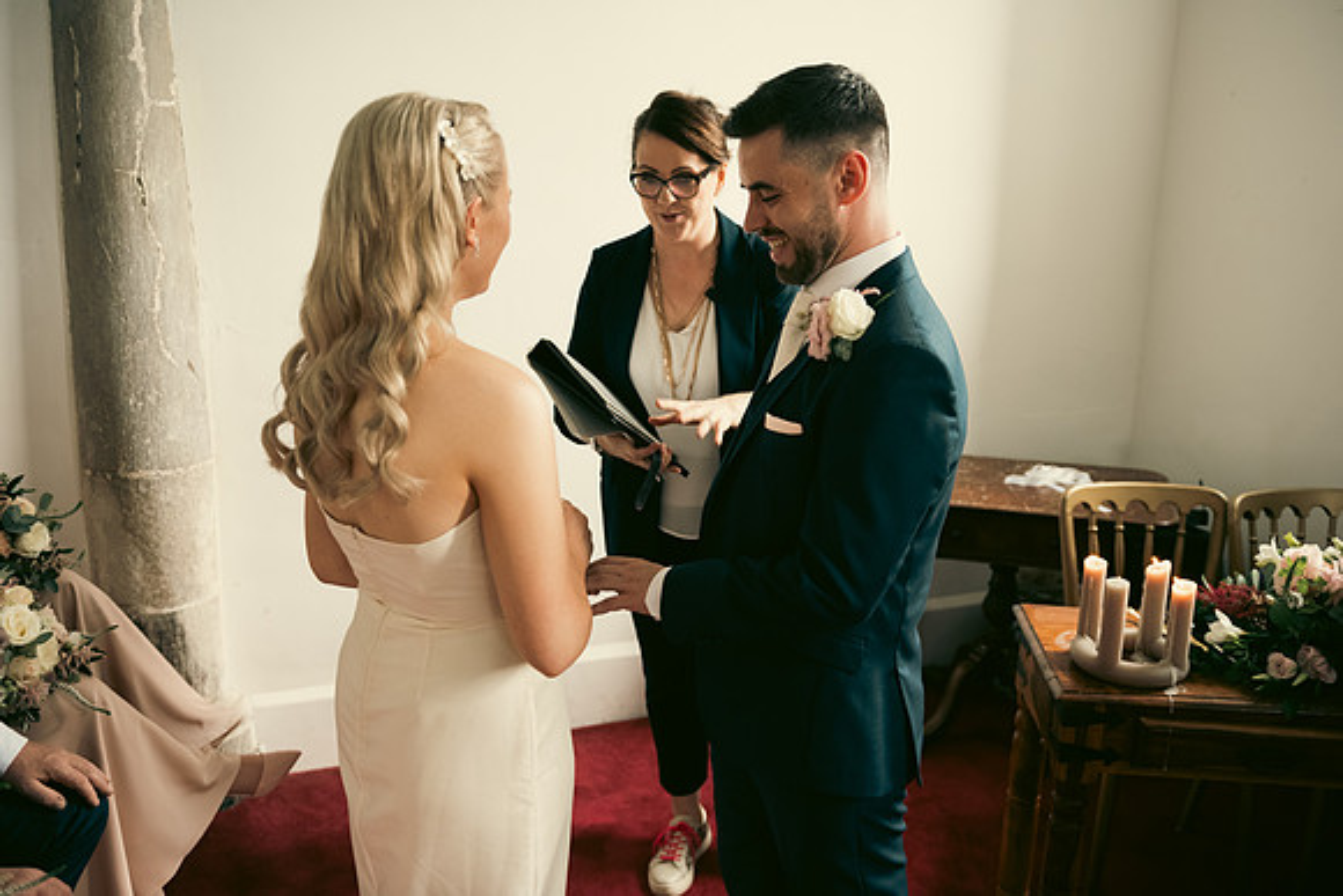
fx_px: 1194
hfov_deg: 58.7
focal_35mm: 32
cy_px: 448
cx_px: 672
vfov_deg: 41.1
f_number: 3.5
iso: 800
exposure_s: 1/160
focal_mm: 32
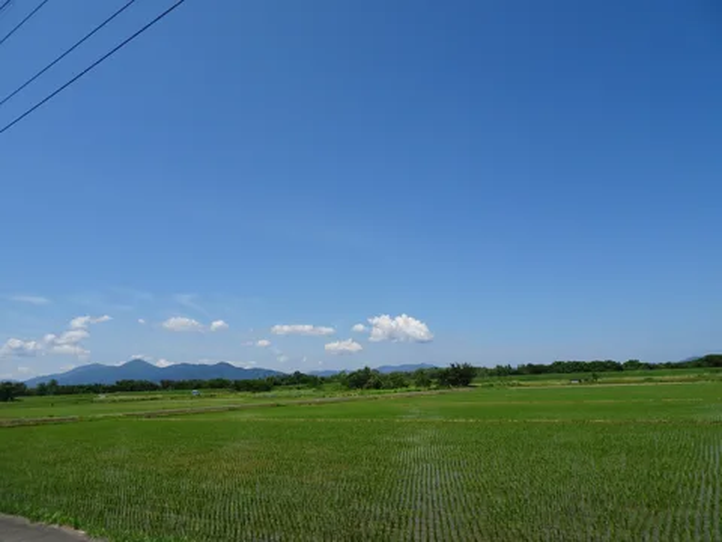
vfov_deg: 56.8
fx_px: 501
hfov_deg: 71.6
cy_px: 271
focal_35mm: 24
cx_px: 361
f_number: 3.5
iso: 80
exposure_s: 1/1250
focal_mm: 4.1
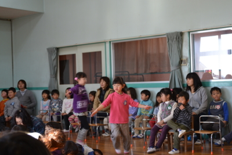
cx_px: 116
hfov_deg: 33.4
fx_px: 387
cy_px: 78
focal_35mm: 60
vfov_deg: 22.6
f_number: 5.3
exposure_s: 1/50
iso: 400
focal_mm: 40
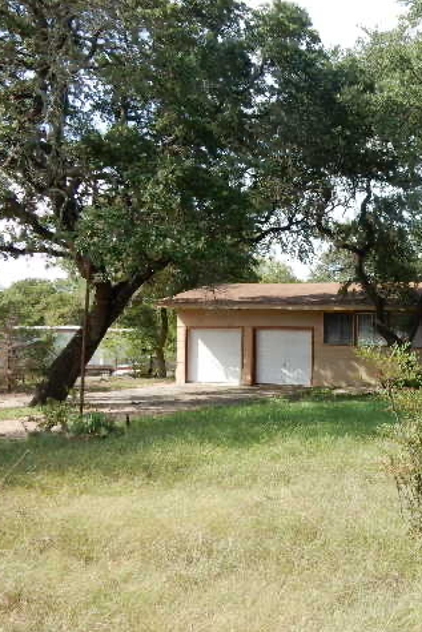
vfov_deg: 46.4
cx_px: 409
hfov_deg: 30.0
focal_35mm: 42
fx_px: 738
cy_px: 315
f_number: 4
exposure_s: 1/400
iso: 125
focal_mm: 5.4
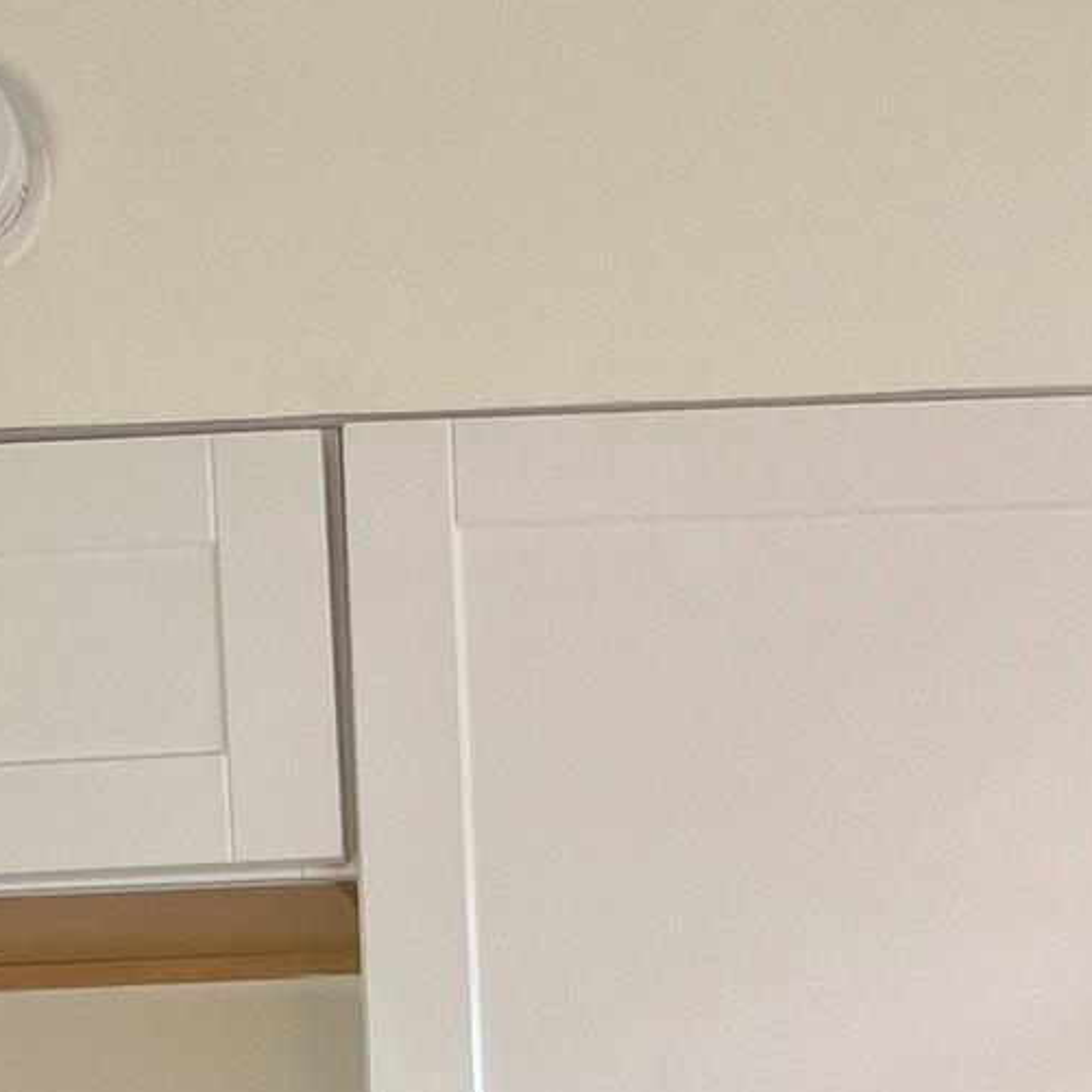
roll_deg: +2.5
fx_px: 1677
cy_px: 1351
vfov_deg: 30.1
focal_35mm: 47
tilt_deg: +0.2
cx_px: 754
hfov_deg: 35.6
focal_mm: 1.57
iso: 32
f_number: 1.8
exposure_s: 1/99
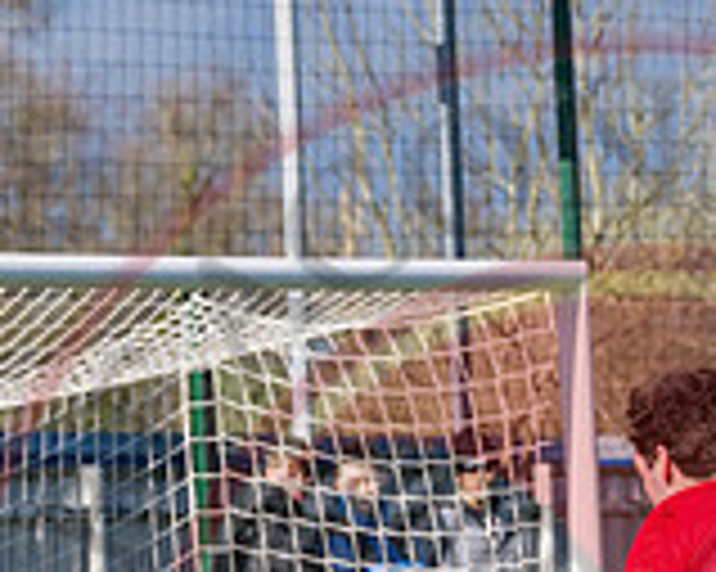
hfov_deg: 3.2
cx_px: 1082
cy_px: 947
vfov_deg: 2.6
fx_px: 12770
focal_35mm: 603
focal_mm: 87
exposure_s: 1/3200
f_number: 4
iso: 200
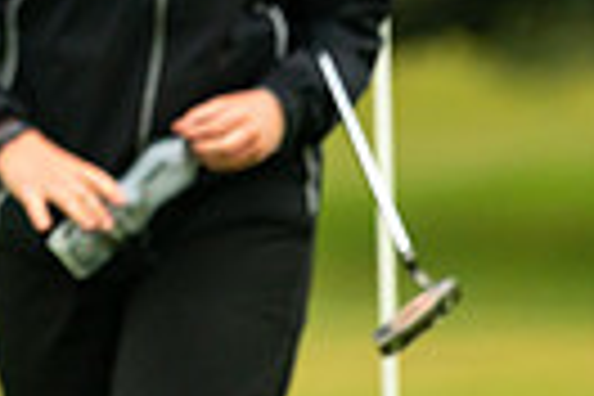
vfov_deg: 1.0
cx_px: -486
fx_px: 21729
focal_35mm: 1317
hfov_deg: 1.6
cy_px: -464
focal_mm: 300
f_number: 4
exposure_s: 1/500
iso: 1000
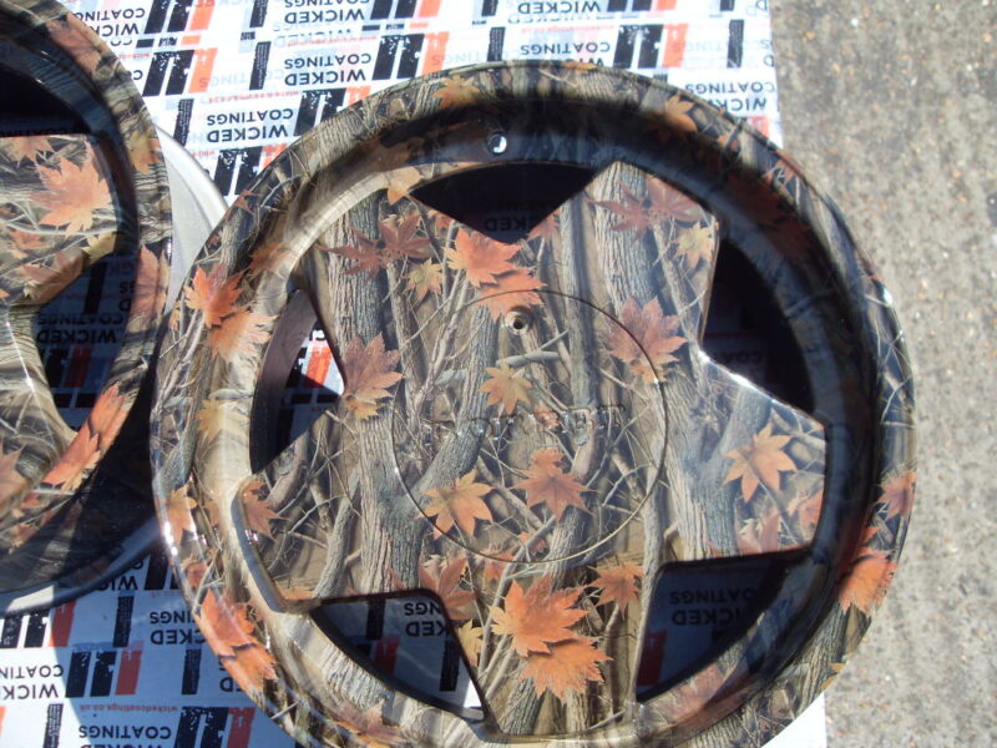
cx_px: 498
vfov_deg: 40.7
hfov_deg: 52.6
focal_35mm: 35
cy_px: 374
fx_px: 1008
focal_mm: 6.3
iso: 80
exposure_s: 1/180
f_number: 7
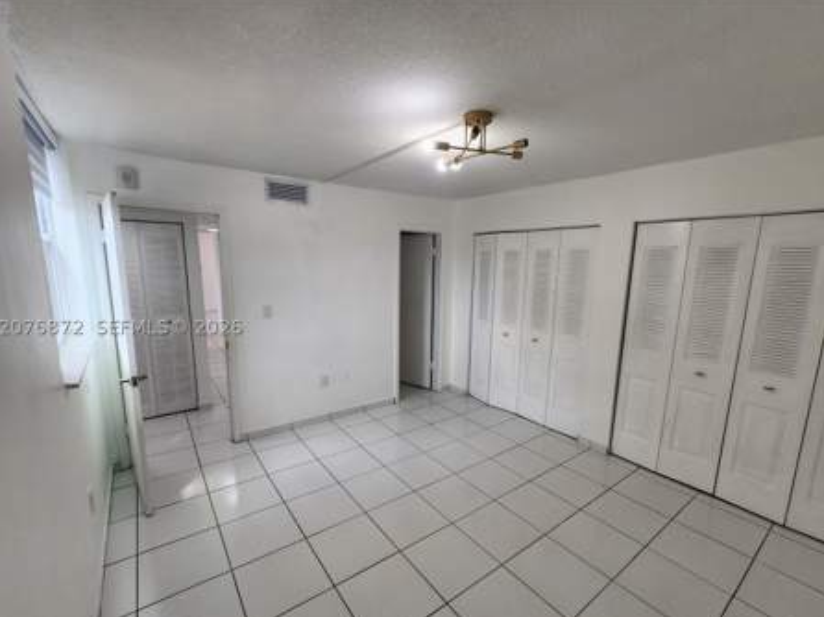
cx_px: 412
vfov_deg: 85.5
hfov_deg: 102.1
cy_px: 327
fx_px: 333
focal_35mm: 14
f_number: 2.2
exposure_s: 1/120
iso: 100
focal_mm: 2.2
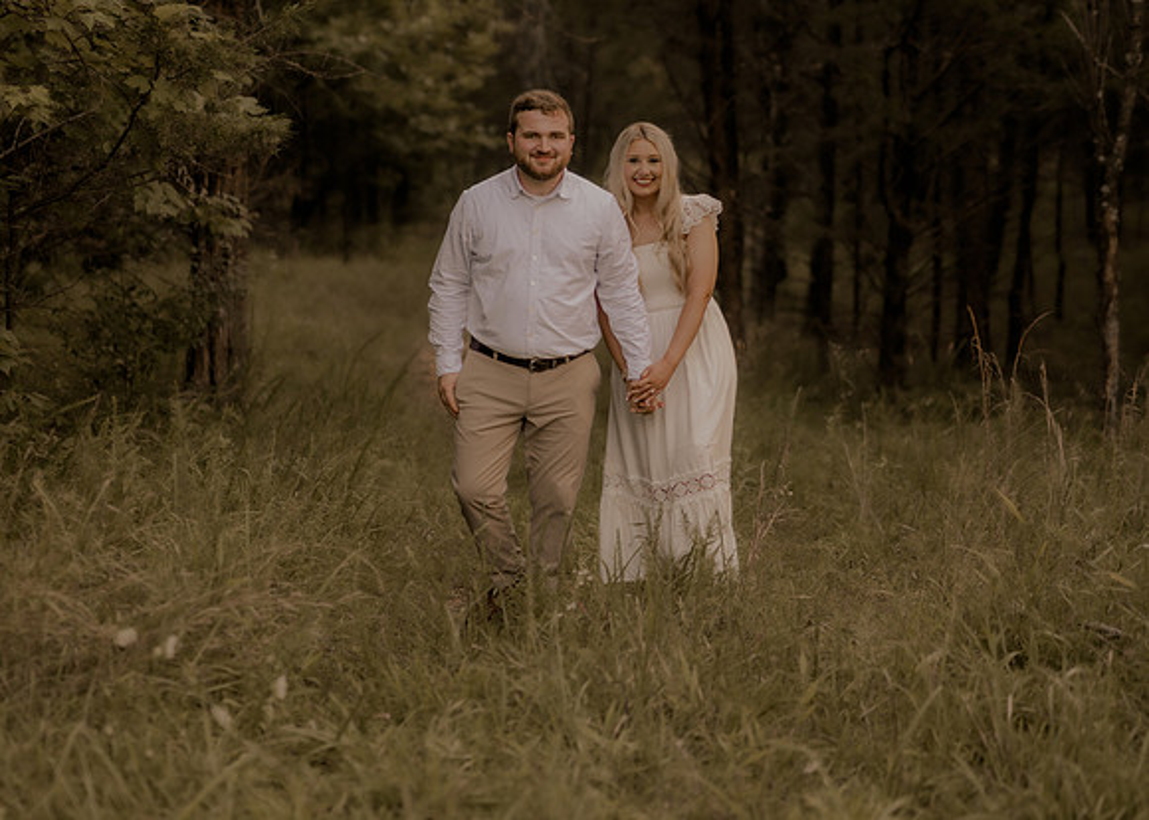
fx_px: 2612
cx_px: 577
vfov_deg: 17.8
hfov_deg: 24.8
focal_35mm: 80
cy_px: 410
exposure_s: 1/320
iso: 200
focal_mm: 50
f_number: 2.2
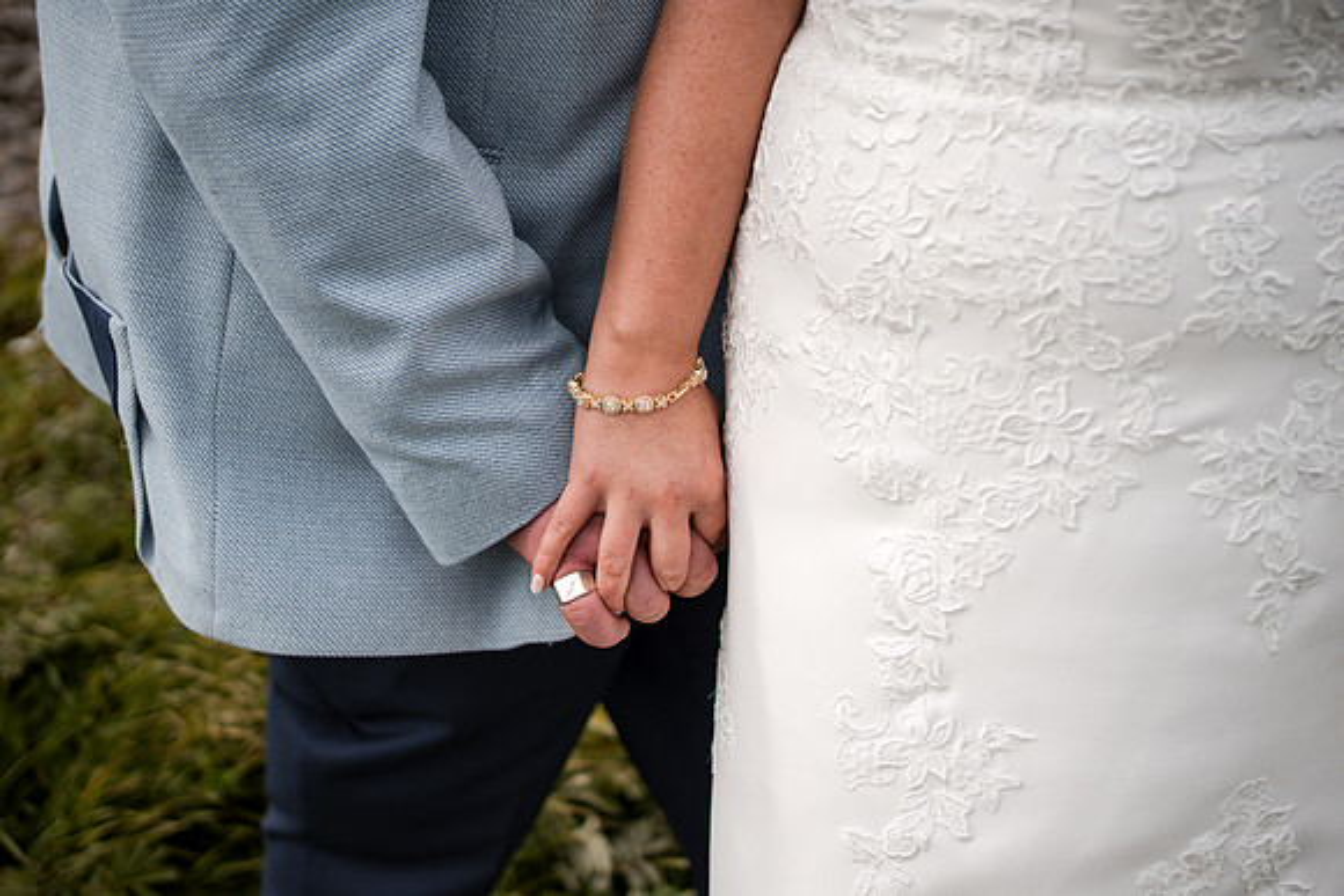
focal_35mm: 52
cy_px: 448
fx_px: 1942
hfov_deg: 38.2
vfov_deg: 26.0
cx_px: 672
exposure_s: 1/6400
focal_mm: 35
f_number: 1.8
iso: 100
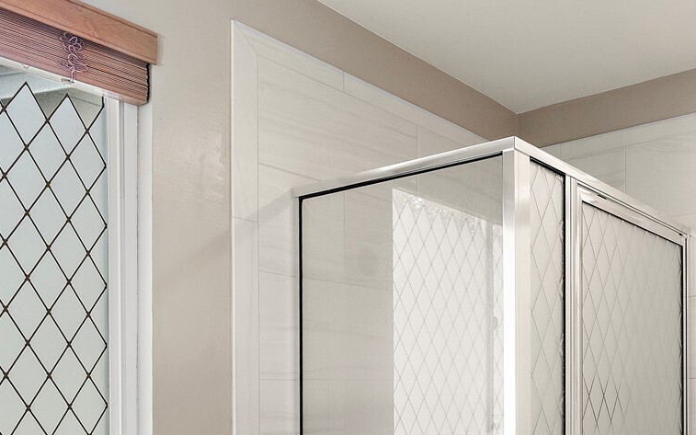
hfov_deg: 53.4
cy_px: 418
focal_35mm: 32
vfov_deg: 36.2
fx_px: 607
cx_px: 606
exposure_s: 1/10
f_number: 8
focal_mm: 14
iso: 320
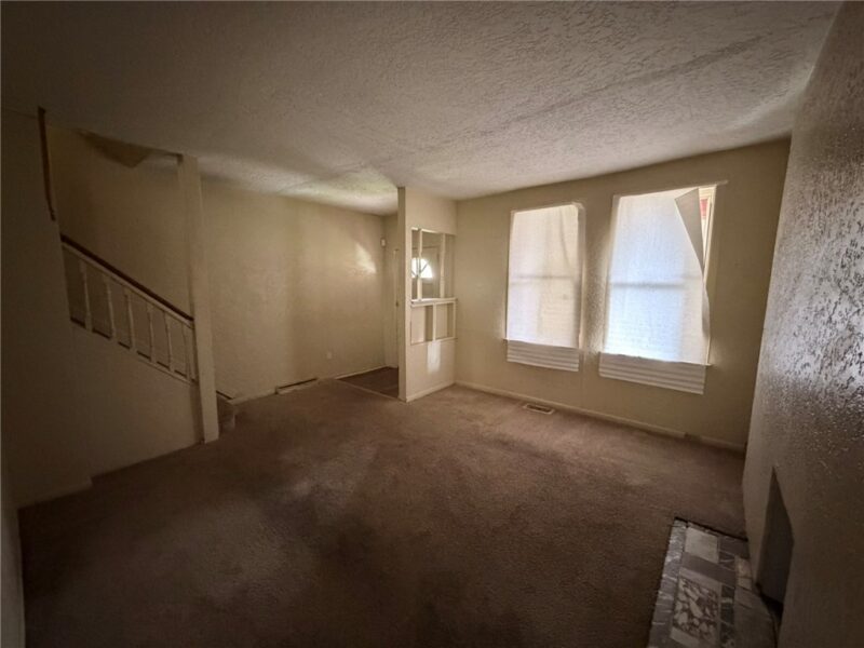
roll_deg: +0.2
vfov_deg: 85.7
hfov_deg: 102.1
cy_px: 324
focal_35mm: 14
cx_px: 432
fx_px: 349
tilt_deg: -6.6
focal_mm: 2.22
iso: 1250
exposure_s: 1/40
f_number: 2.2
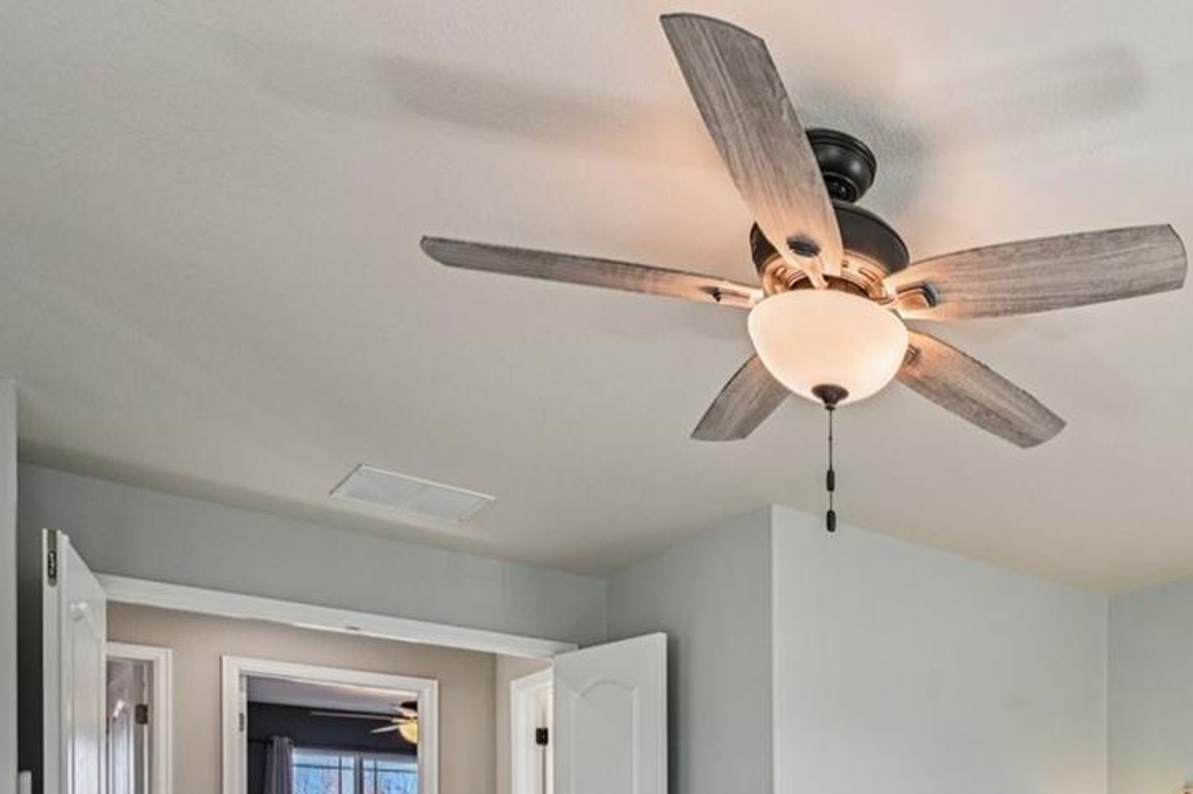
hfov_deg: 53.2
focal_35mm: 31
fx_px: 1027
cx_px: 1064
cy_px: 853
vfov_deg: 36.4
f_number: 8
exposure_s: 1/15
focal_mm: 14
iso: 140
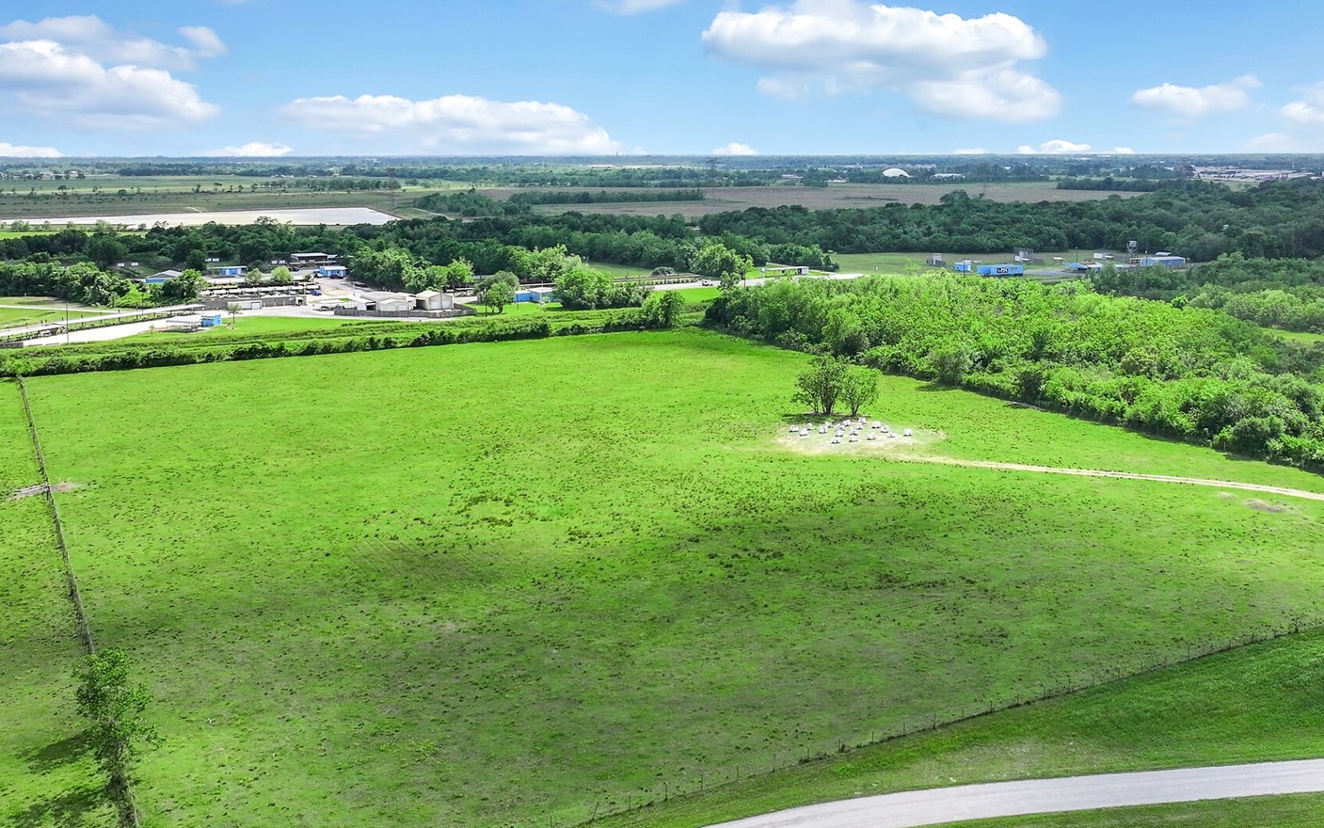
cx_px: 809
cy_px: 285
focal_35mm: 37
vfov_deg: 34.2
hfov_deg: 52.3
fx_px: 1335
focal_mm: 12.29
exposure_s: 1/4000
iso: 160
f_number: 2.8
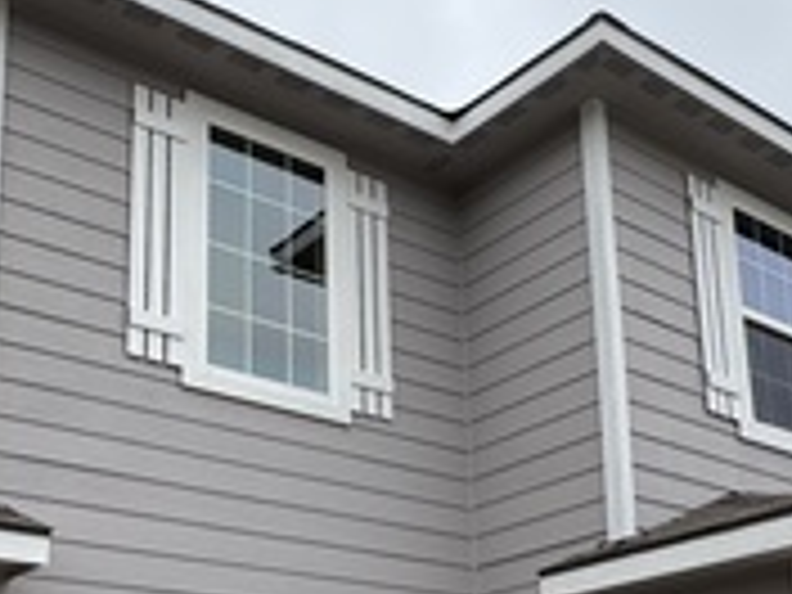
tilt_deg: +11.9
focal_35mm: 51
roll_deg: +0.7
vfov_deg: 27.2
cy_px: 567
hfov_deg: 37.3
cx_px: 315
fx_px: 1167
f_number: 2.2
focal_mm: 2.22
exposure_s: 1/238
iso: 40
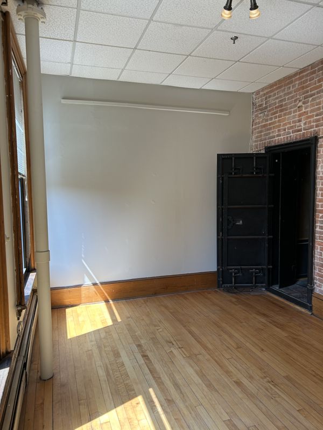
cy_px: 215
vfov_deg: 67.3
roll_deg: +0.6
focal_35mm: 26
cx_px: 162
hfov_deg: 53.1
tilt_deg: -3.1
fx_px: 323
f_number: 1.5
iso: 40
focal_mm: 5.7
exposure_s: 1/202
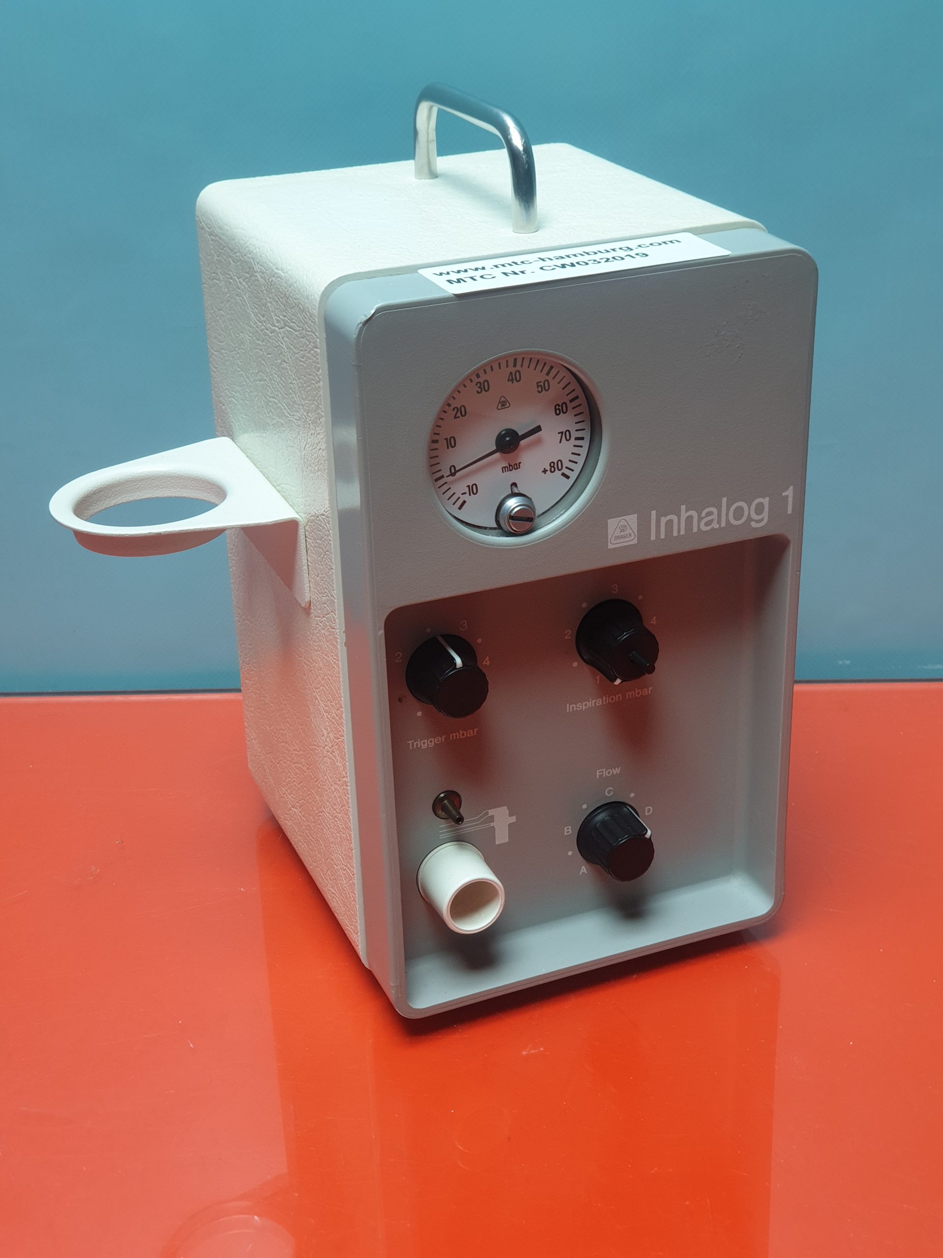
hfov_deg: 28.0
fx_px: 1889
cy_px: 629
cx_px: 472
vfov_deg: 36.8
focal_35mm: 52
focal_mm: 6
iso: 100
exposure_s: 1/33
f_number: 2.4
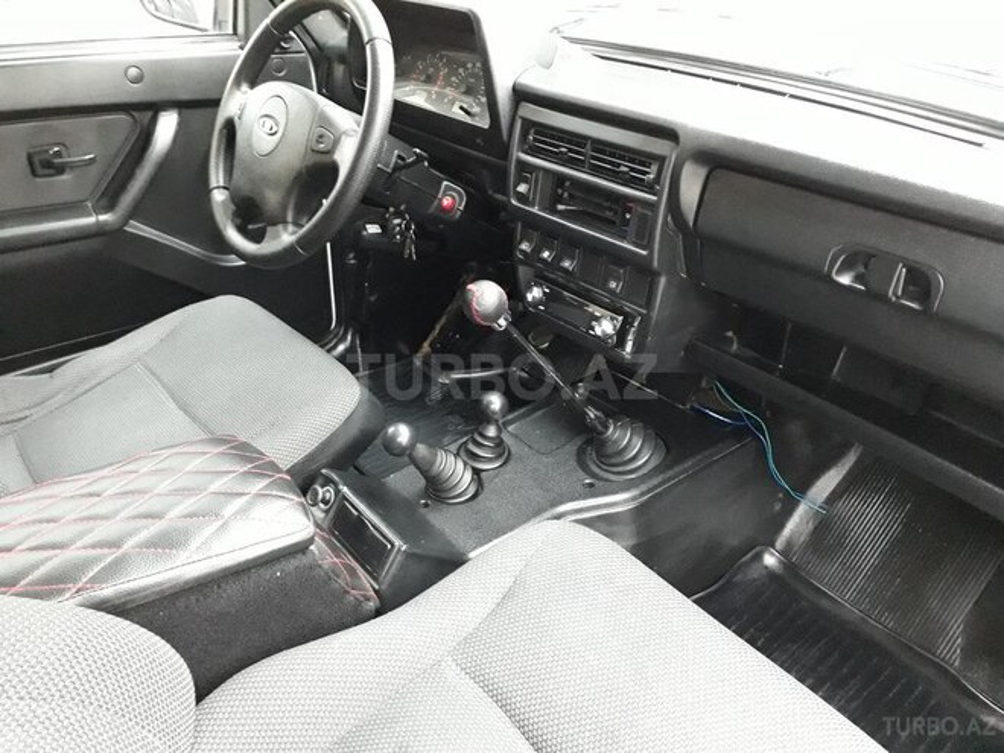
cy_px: 376
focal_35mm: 27
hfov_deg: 65.3
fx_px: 783
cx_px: 502
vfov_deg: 51.4
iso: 800
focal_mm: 3.6
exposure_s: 1/17
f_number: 1.9
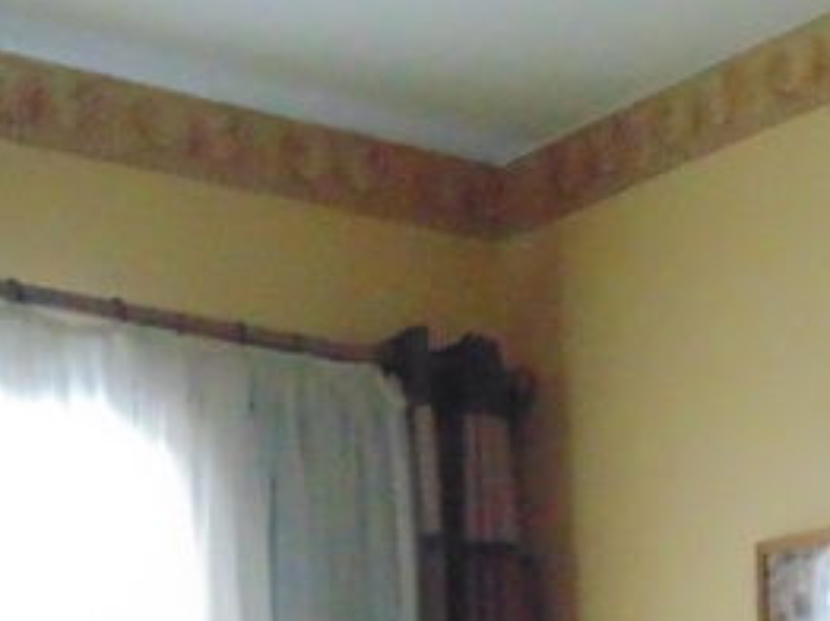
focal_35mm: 86
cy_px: 985
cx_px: 558
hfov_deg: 22.7
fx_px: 2060
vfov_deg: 15.5
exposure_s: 1/40
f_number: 3.1
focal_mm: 4
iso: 800
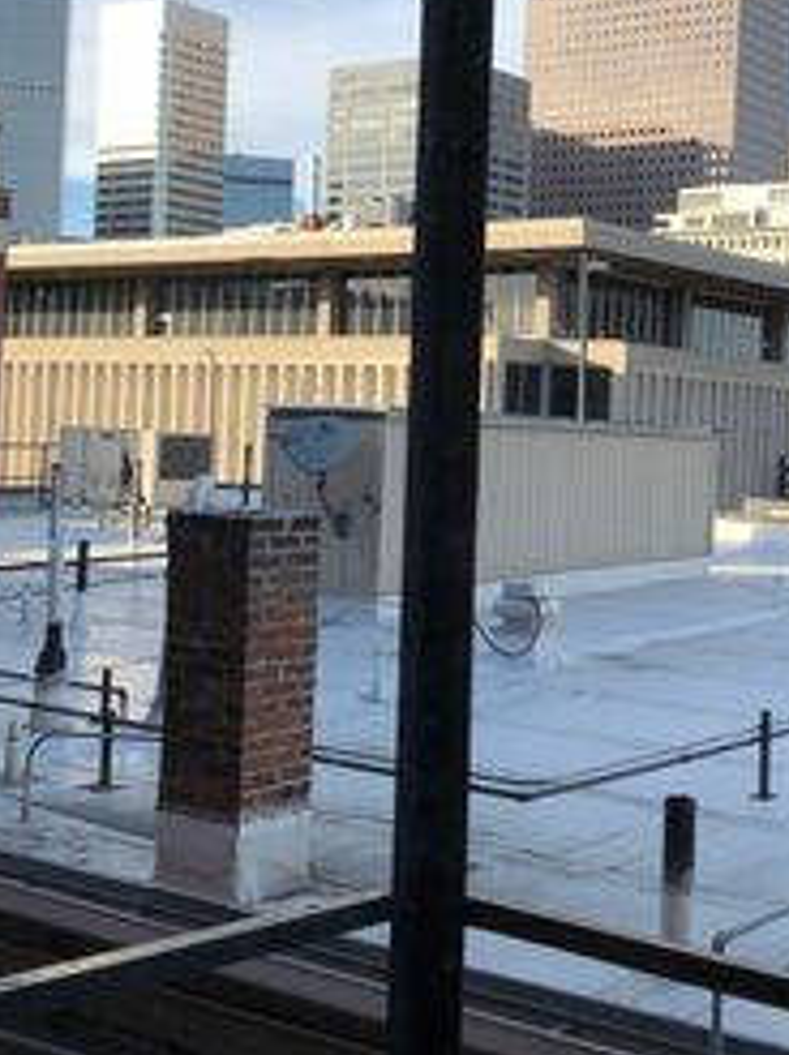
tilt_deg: +2.4
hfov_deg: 25.6
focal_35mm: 57
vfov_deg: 33.7
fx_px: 1735
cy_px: 425
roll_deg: -3.3
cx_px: 410
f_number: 1.8
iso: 20
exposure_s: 1/941
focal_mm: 4
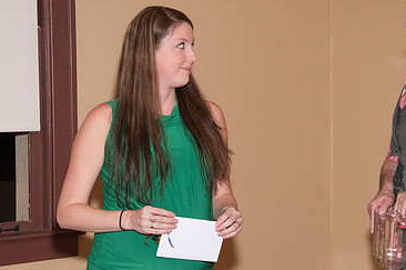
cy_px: 137
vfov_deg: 12.8
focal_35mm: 107
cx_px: 274
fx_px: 1205
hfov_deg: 19.1
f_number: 5.6
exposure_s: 1/80
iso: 800
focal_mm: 45
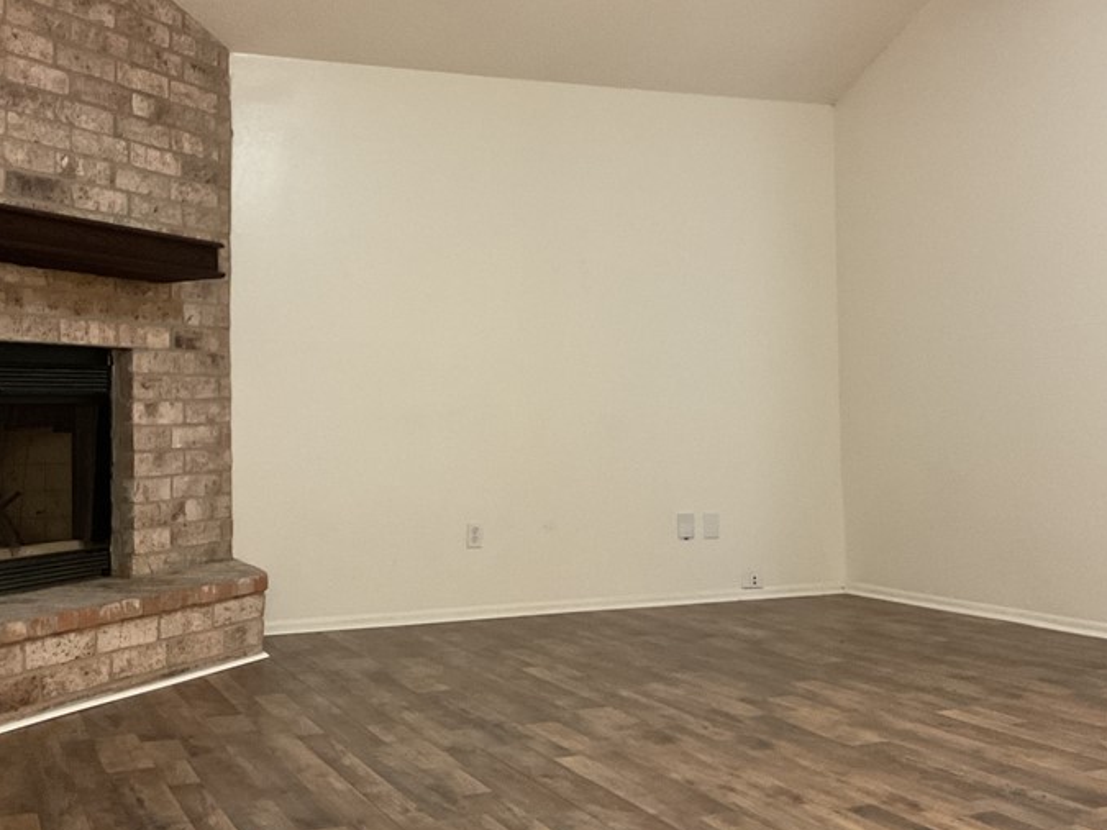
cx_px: 523
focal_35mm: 44
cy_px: 354
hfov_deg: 42.9
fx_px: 1407
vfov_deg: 32.8
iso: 320
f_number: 1.8
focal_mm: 3
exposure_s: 1/30
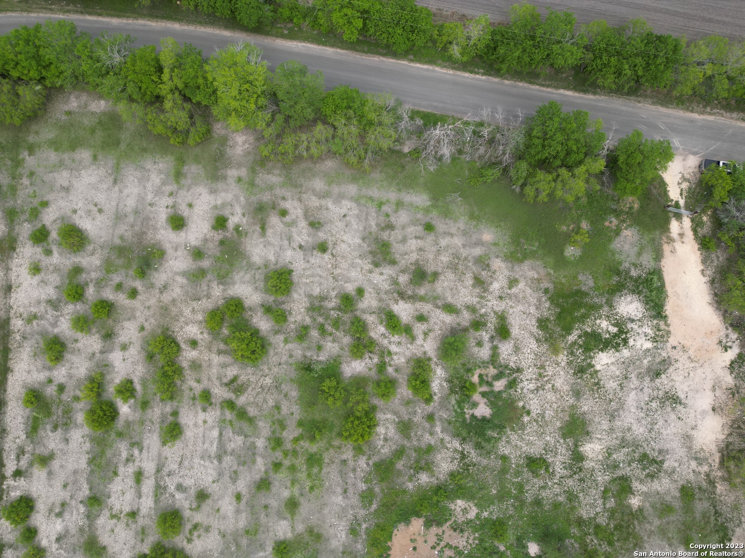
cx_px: 372
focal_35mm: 24
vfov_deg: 56.8
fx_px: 517
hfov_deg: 71.6
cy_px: 279
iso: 100
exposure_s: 1/1250
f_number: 1.7
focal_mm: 6.72
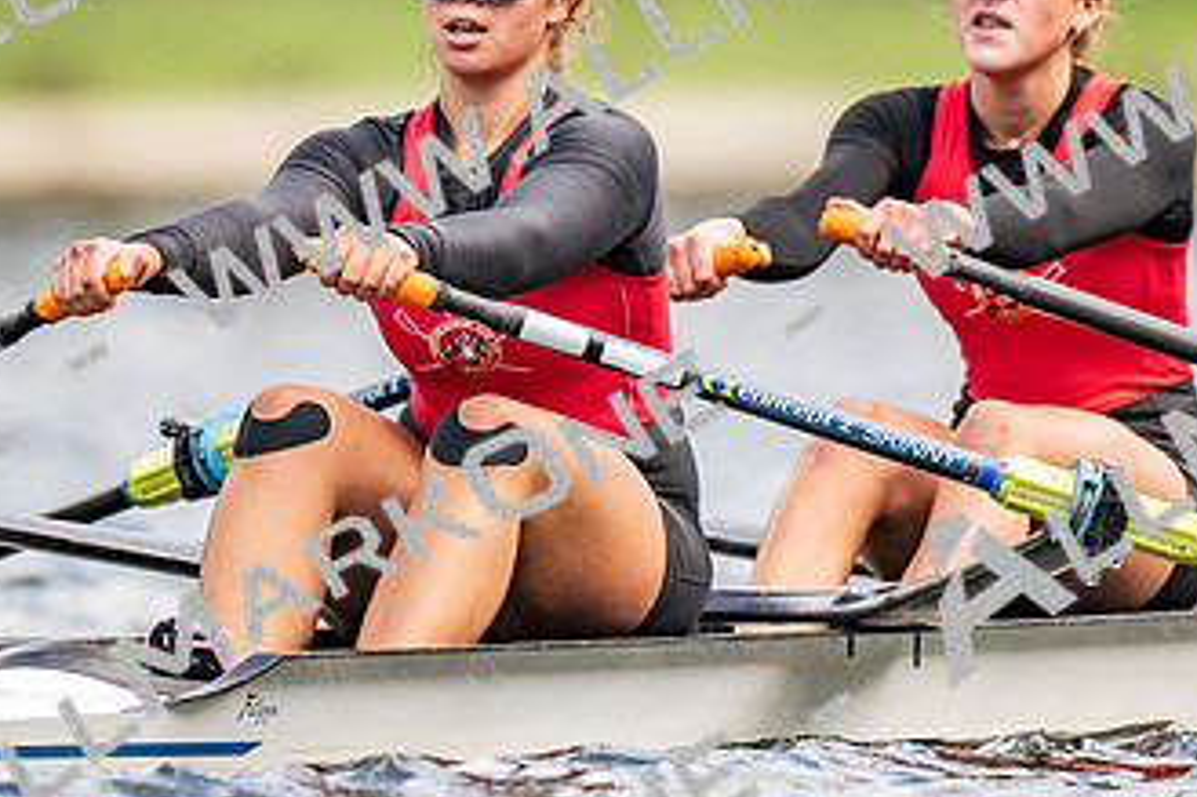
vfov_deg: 0.9
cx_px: 619
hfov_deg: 1.3
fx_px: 52805
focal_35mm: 1589
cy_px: 340
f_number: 4
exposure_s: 1/2500
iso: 560
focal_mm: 600
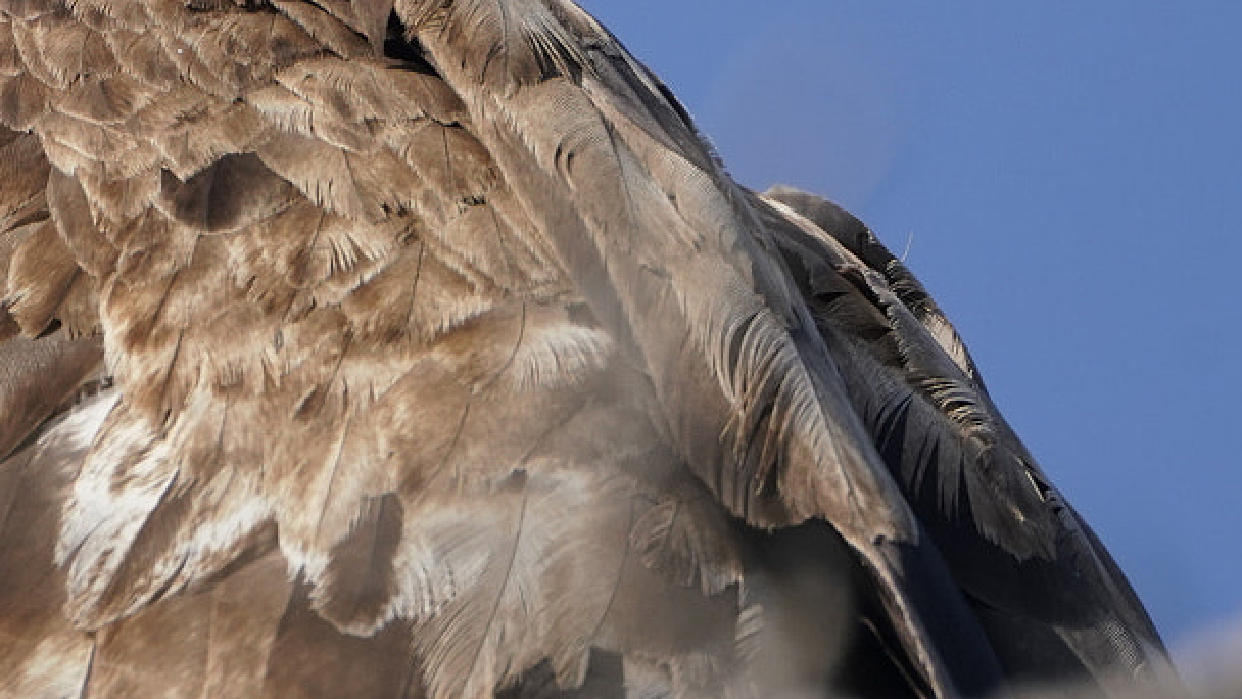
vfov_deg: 0.5
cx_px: 80
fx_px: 75779
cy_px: 75
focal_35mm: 2301
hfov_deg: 0.9
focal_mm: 556
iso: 400
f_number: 8
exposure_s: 1/800
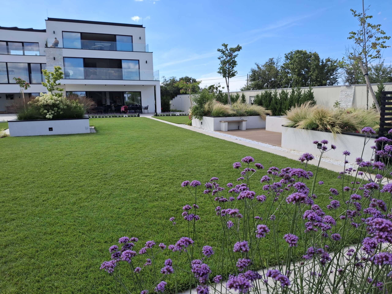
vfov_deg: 54.9
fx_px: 283
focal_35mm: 25
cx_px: 196
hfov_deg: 69.4
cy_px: 147
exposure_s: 1/1134
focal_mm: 4.69
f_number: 1.8
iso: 25
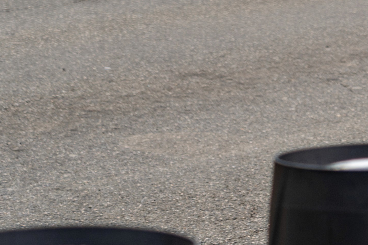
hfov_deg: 8.4
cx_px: 636
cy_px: -77
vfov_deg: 5.7
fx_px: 2433
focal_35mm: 238
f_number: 4.5
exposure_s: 1/80
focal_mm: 57
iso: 100
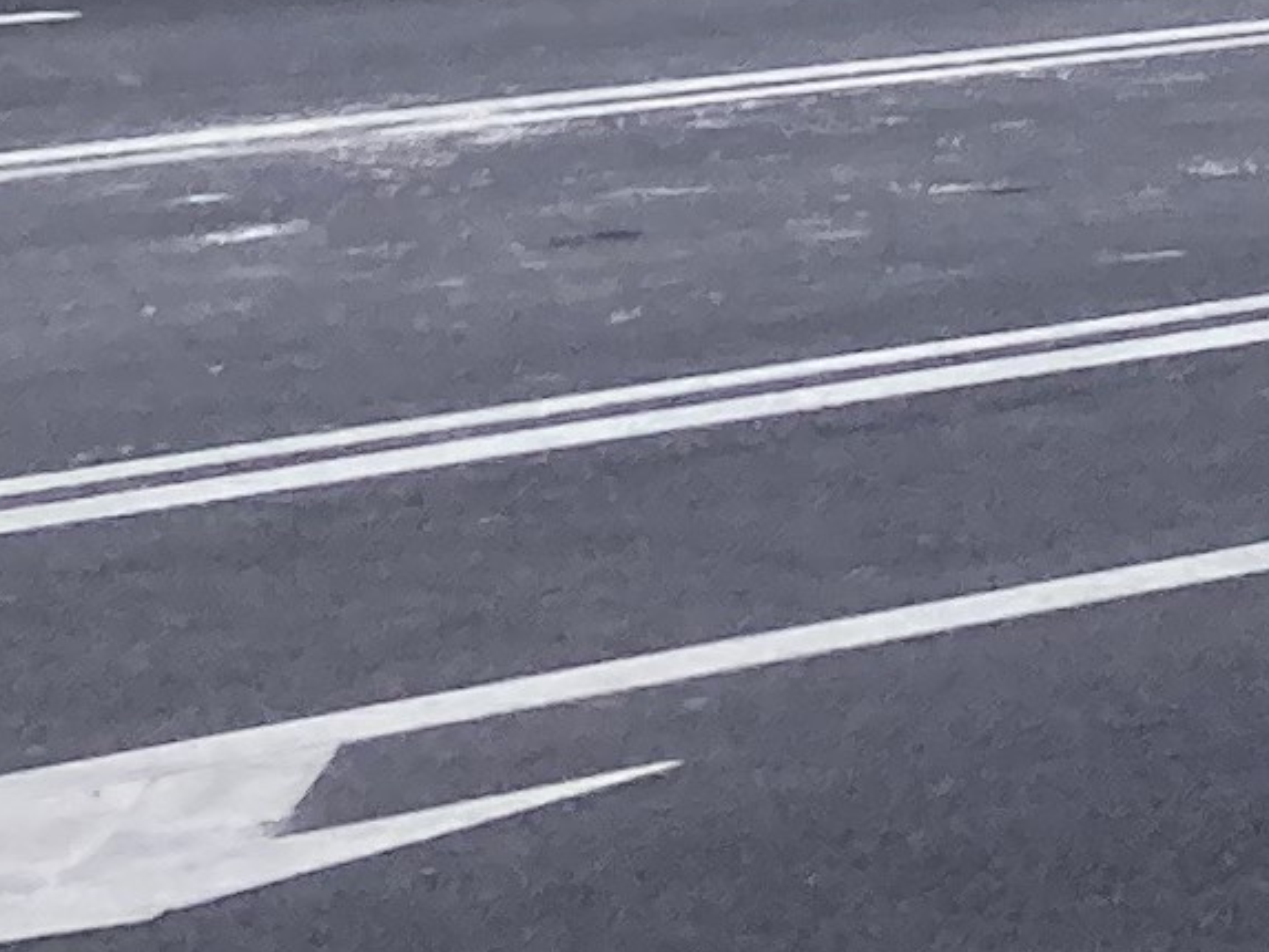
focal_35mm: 197
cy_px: -1678
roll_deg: -0.5
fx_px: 7223
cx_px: 3661
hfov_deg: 8.6
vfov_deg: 6.9
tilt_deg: +7.8
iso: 20
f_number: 1.8
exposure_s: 1/1000
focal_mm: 3.99
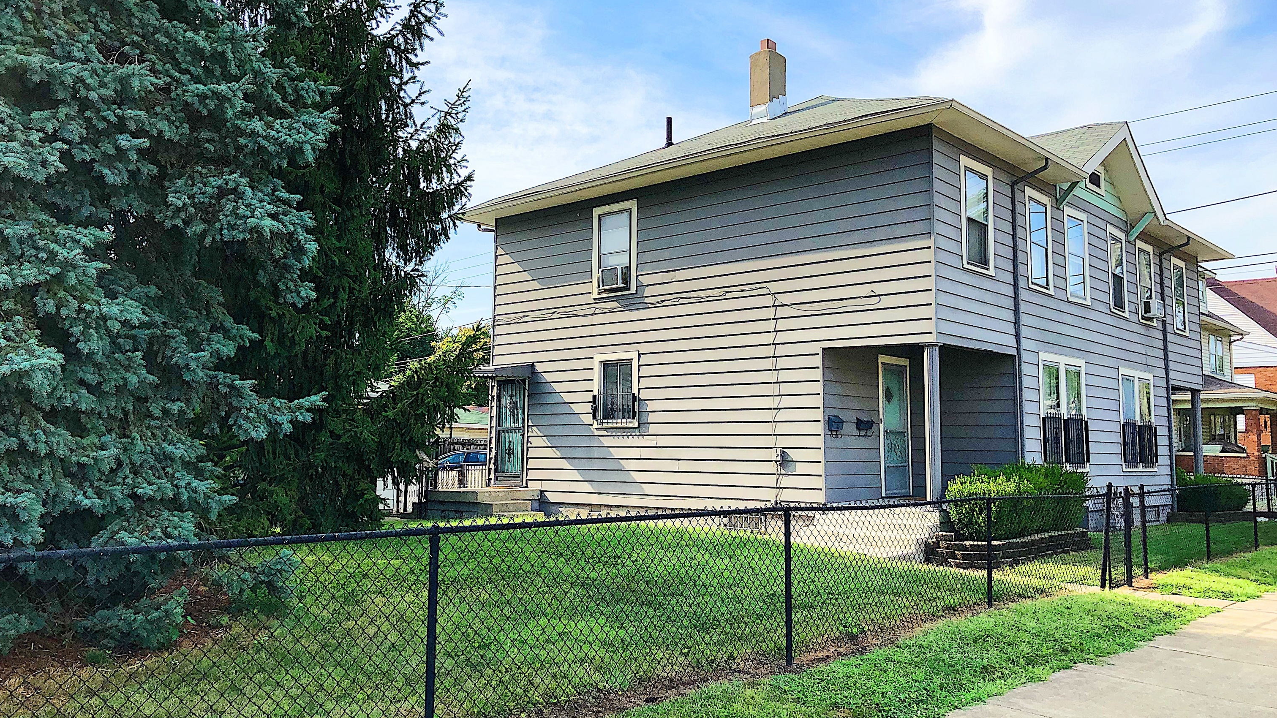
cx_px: 645
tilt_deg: +5.2
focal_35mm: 31
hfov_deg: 62.6
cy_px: 327
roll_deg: -0.1
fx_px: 1050
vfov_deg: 37.7
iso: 20
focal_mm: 3.99
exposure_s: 1/1263
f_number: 1.8
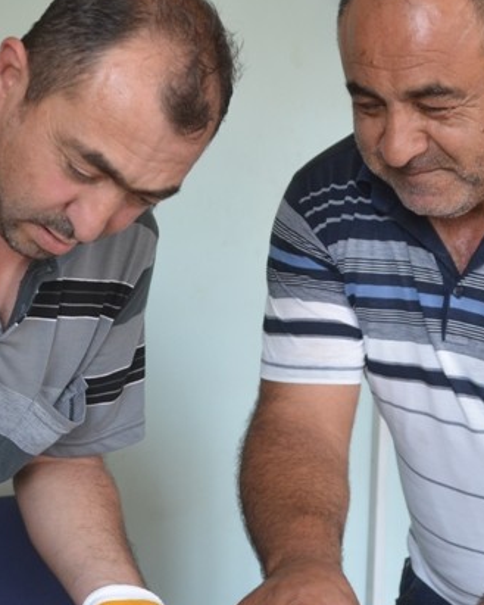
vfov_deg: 24.7
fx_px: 1378
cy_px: 339
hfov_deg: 19.9
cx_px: 197
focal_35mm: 77
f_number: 4
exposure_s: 1/60
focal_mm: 22
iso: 400
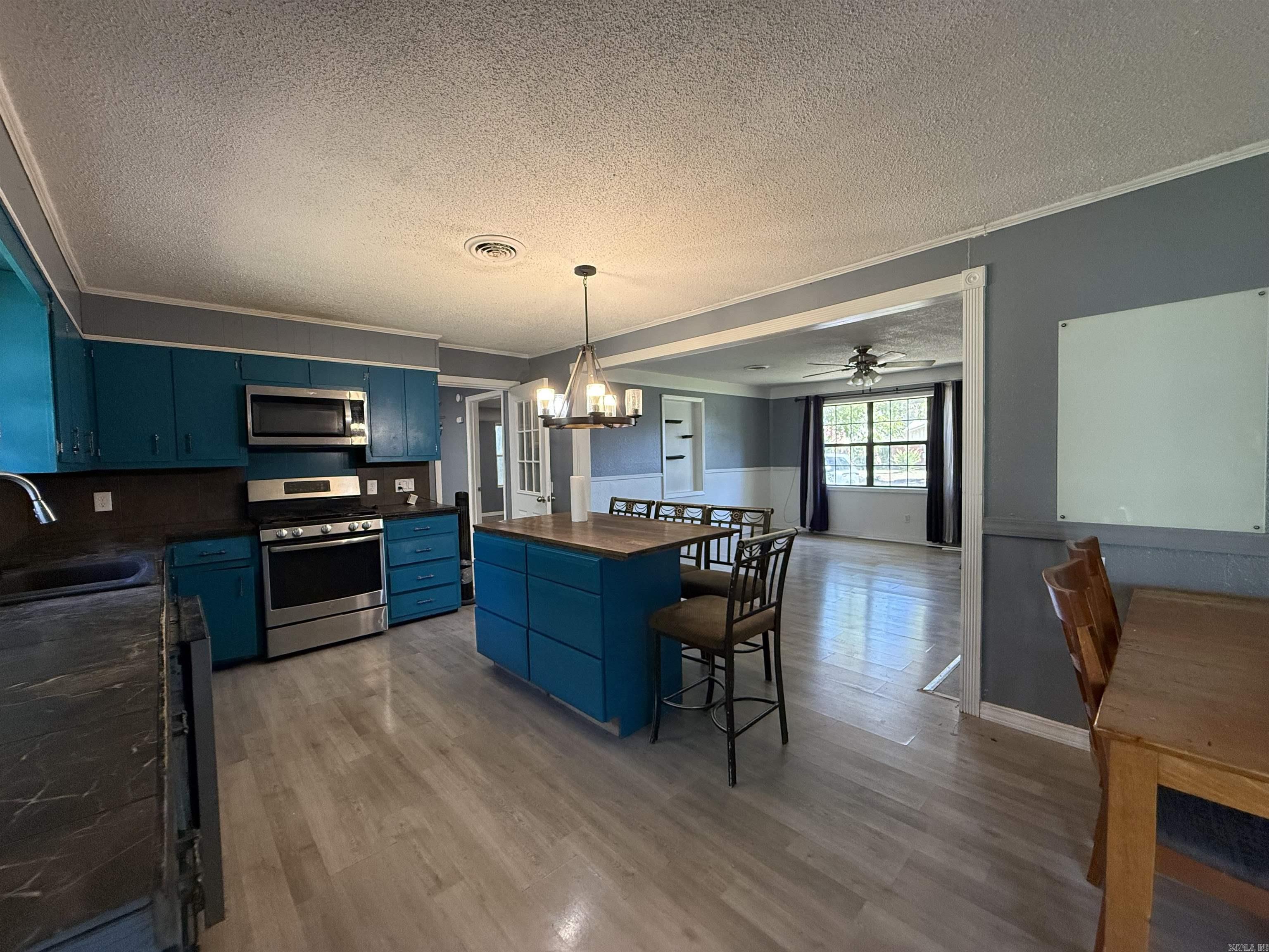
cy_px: 476
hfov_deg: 102.1
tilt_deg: -1.7
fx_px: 513
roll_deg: +0.8
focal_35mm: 14
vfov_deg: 85.7
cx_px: 634
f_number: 2.2
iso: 250
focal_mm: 2.22
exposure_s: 1/120
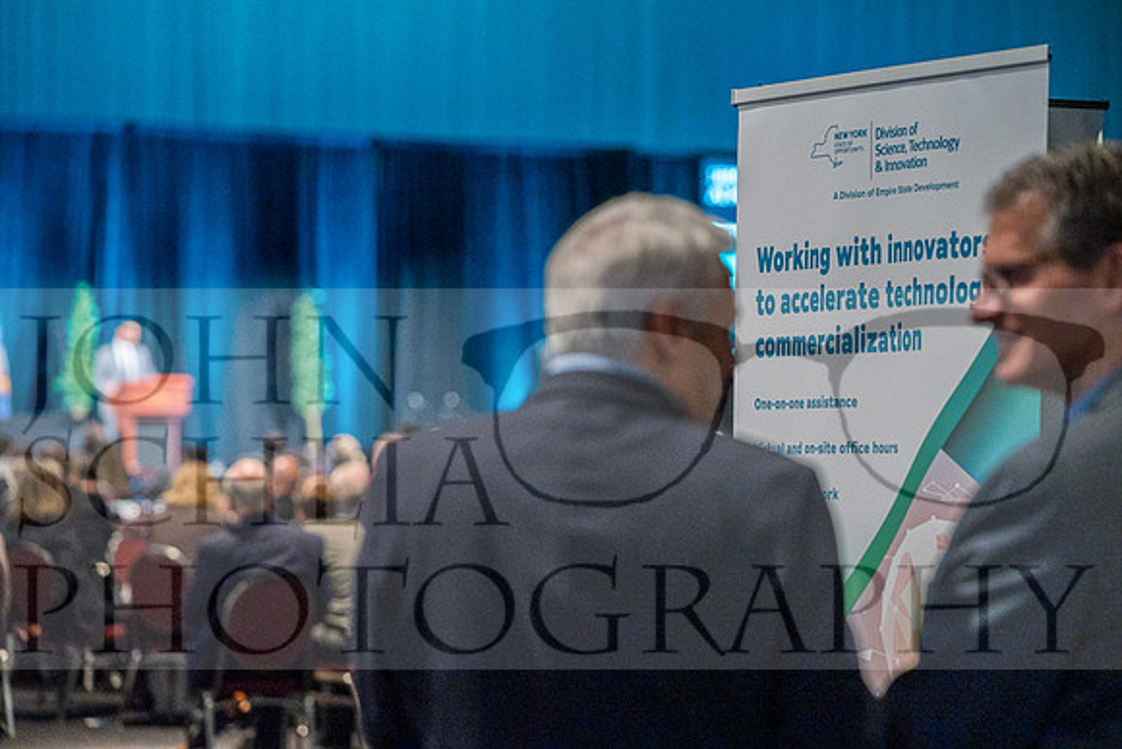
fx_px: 3803
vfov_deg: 11.2
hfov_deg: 16.8
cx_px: 561
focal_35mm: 122
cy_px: 374
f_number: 3.5
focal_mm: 122
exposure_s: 1/60
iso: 6400
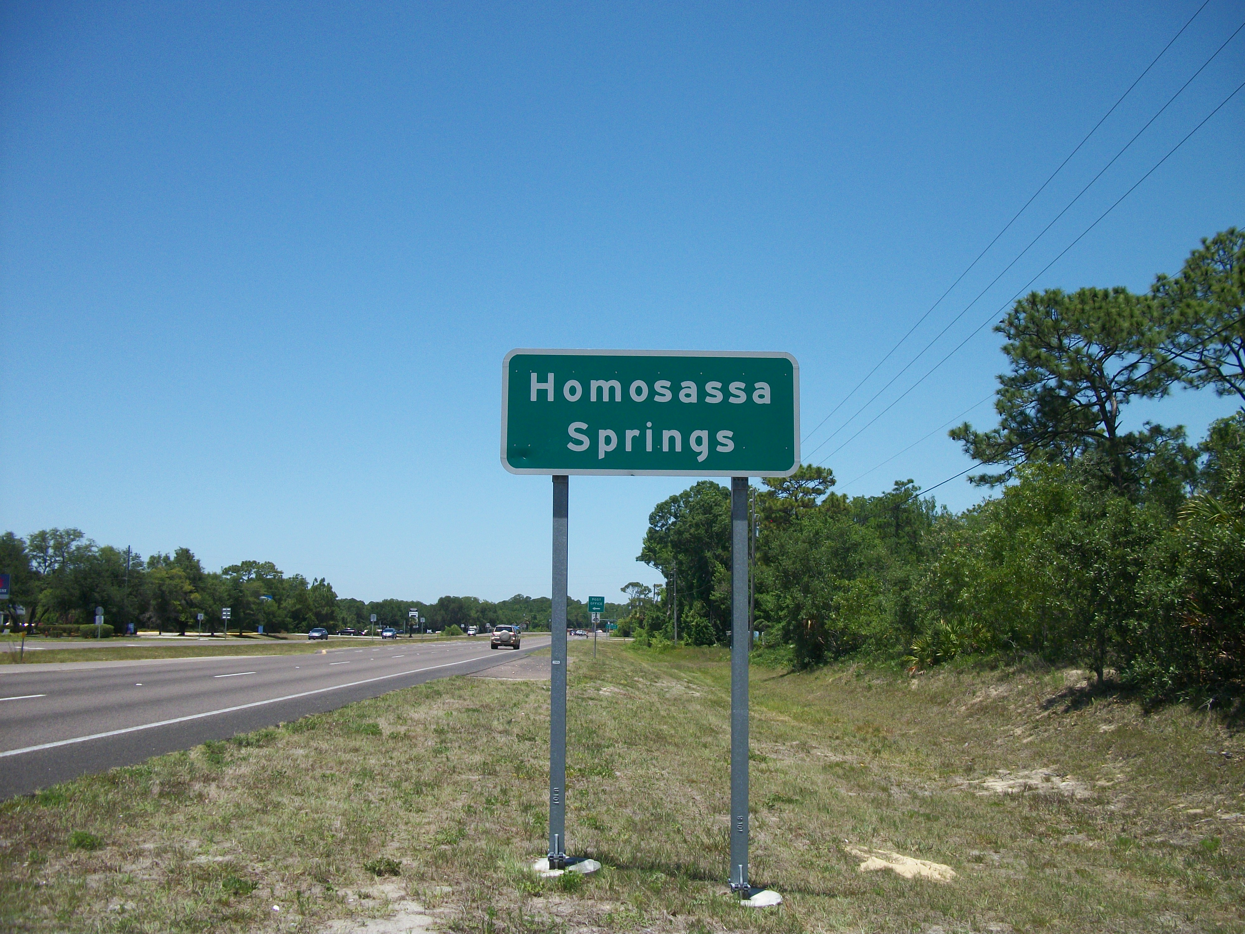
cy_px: 467
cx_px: 622
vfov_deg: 44.2
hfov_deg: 56.8
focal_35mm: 32
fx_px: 1151
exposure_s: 1/160
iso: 80
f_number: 8.8
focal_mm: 5.7
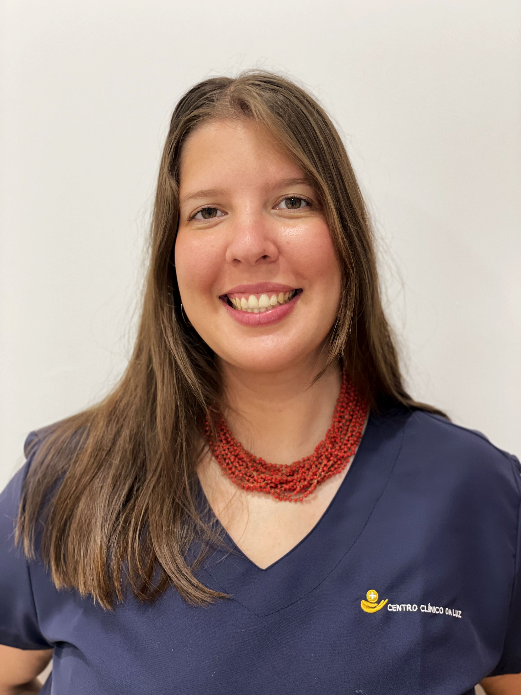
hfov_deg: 28.0
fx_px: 1044
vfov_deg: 36.8
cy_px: 348
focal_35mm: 52
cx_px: 260
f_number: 2
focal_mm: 6
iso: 160
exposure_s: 1/33
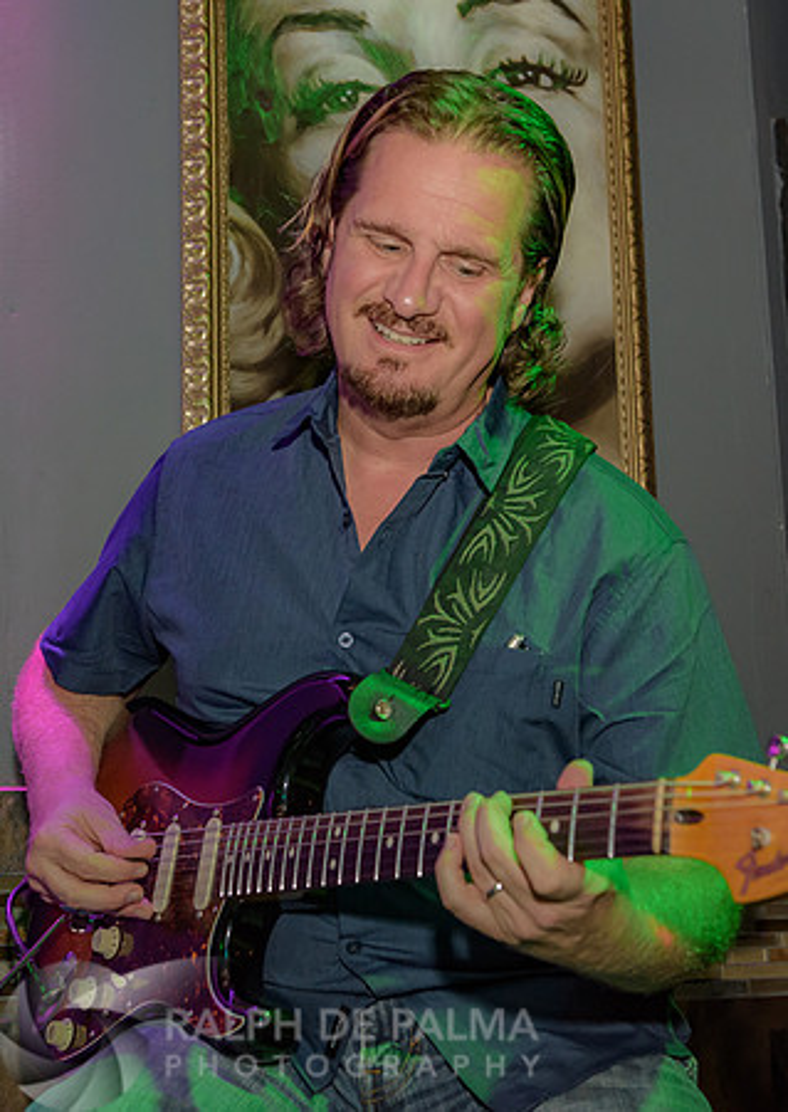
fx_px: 1947
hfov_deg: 22.9
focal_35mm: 62
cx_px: 393
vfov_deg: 31.9
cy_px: 550
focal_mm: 40
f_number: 4.5
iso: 1250
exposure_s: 1/160
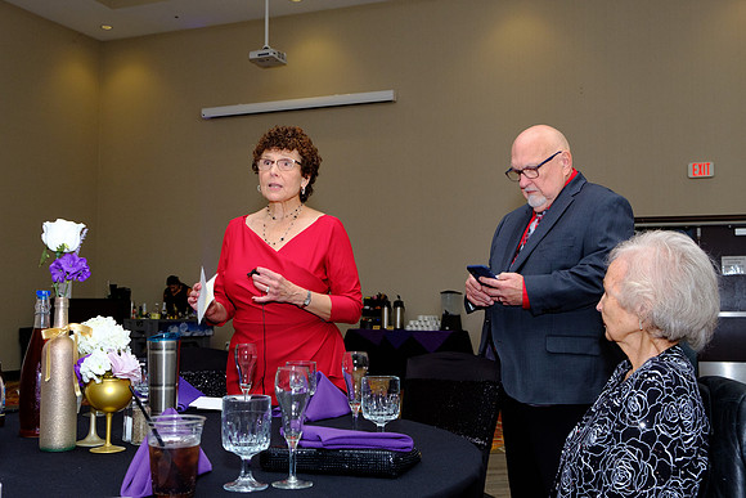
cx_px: 373
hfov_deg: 50.7
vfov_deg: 35.1
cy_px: 249
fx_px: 788
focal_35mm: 38
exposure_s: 1/160
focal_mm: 25.4
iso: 1600
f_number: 5.6
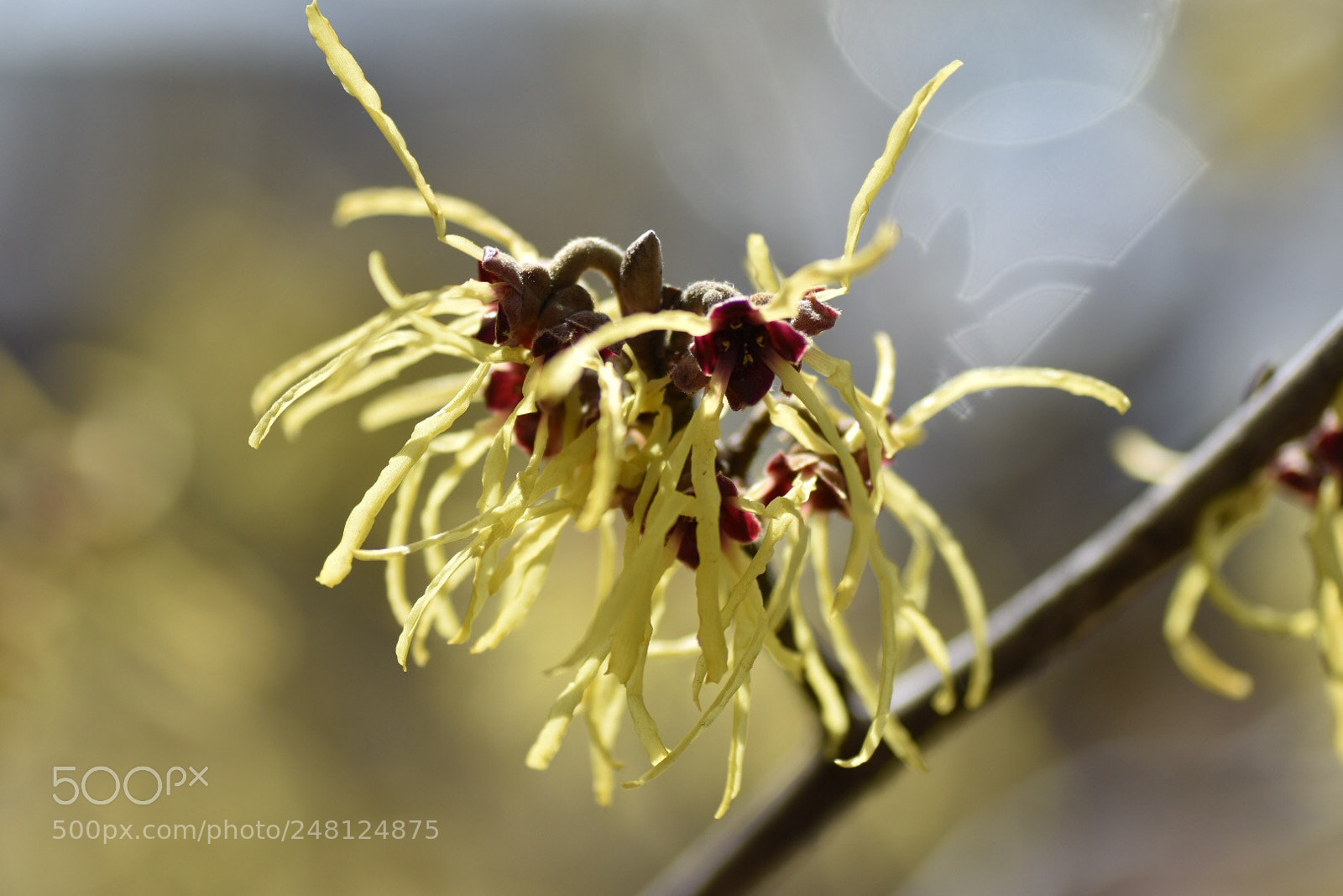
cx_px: 672
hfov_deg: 15.2
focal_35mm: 135
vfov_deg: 10.2
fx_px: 5036
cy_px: 448
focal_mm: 90
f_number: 4
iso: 100
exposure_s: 1/1600
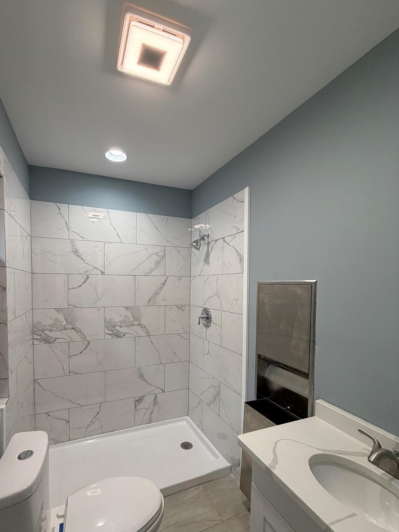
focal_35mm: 16
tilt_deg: -4.1
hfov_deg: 77.7
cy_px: 296
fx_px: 246
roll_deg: -1.3
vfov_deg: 94.1
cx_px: 172
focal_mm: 2.22
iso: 200
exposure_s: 1/120
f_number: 2.2
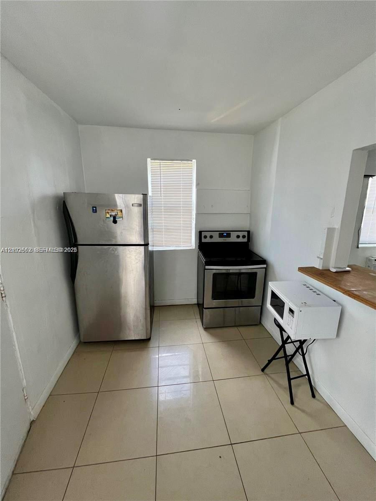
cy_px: 250
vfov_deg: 106.2
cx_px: 188
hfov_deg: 89.9
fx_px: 188
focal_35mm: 13
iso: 160
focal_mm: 1.57
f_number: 1.8
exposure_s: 1/99
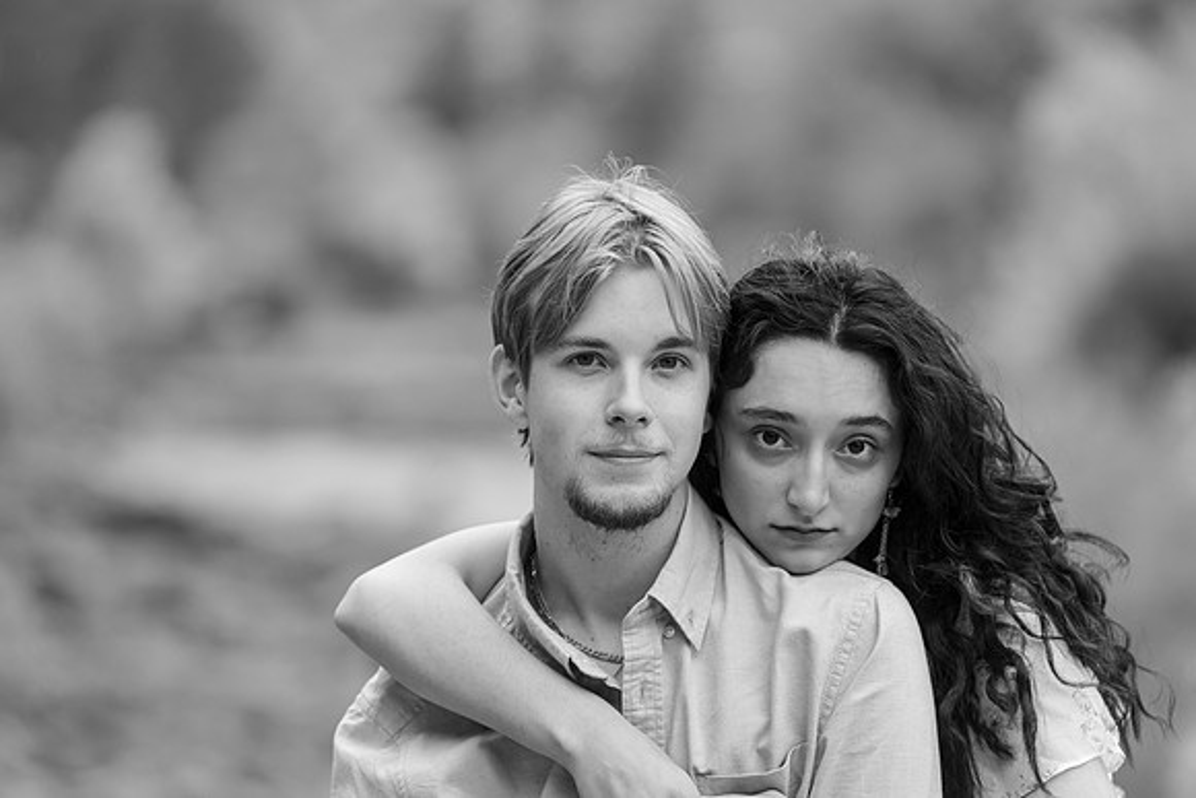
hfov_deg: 10.9
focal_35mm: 188
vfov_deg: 7.3
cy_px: 399
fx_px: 6247
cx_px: 598
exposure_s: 1/250
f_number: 3.5
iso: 320
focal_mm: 188
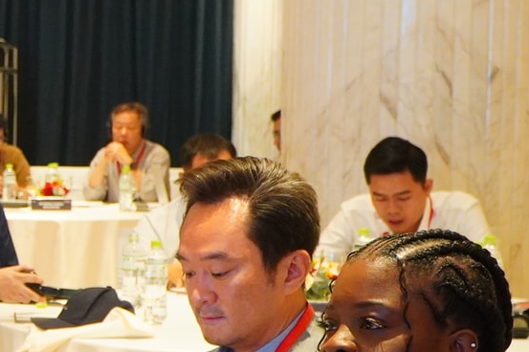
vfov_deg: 10.9
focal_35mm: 125
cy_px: 278
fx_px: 1836
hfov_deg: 14.9
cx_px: -323
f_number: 4
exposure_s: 1/100
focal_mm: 24
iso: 1600
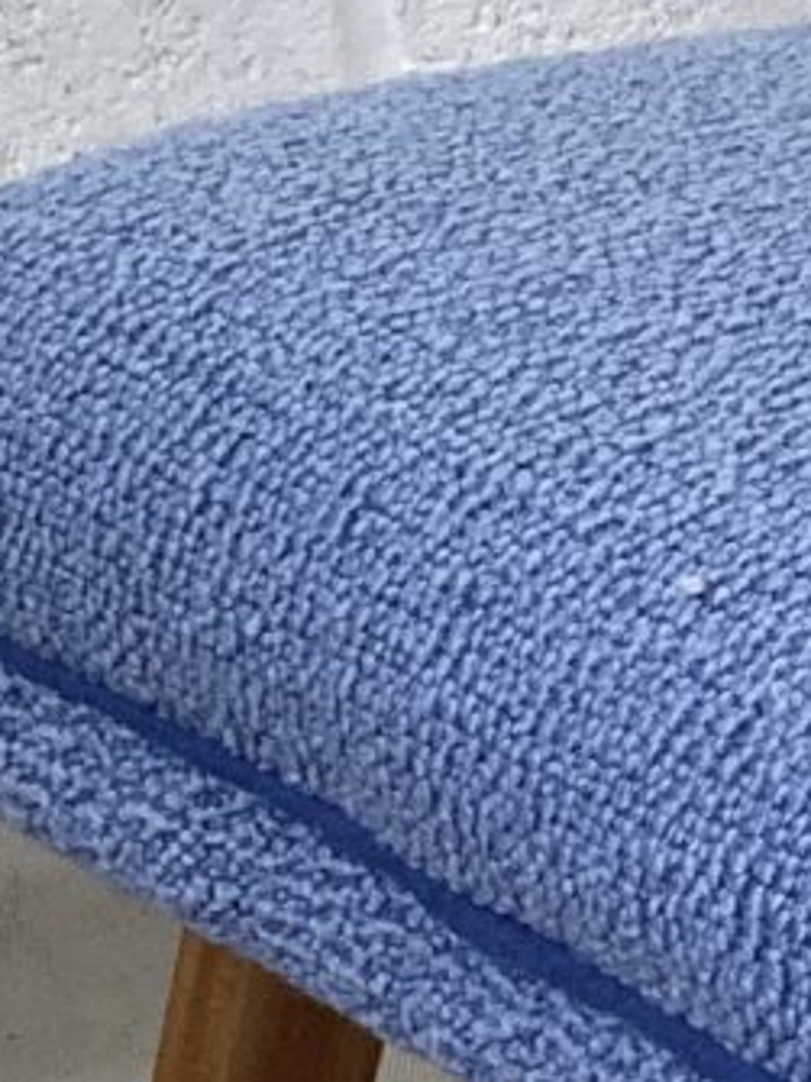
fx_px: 6689
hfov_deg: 6.6
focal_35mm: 214
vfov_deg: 9.3
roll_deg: +3.2
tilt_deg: -25.3
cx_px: 1968
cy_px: 559
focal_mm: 3.99
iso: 64
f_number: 1.8
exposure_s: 1/100
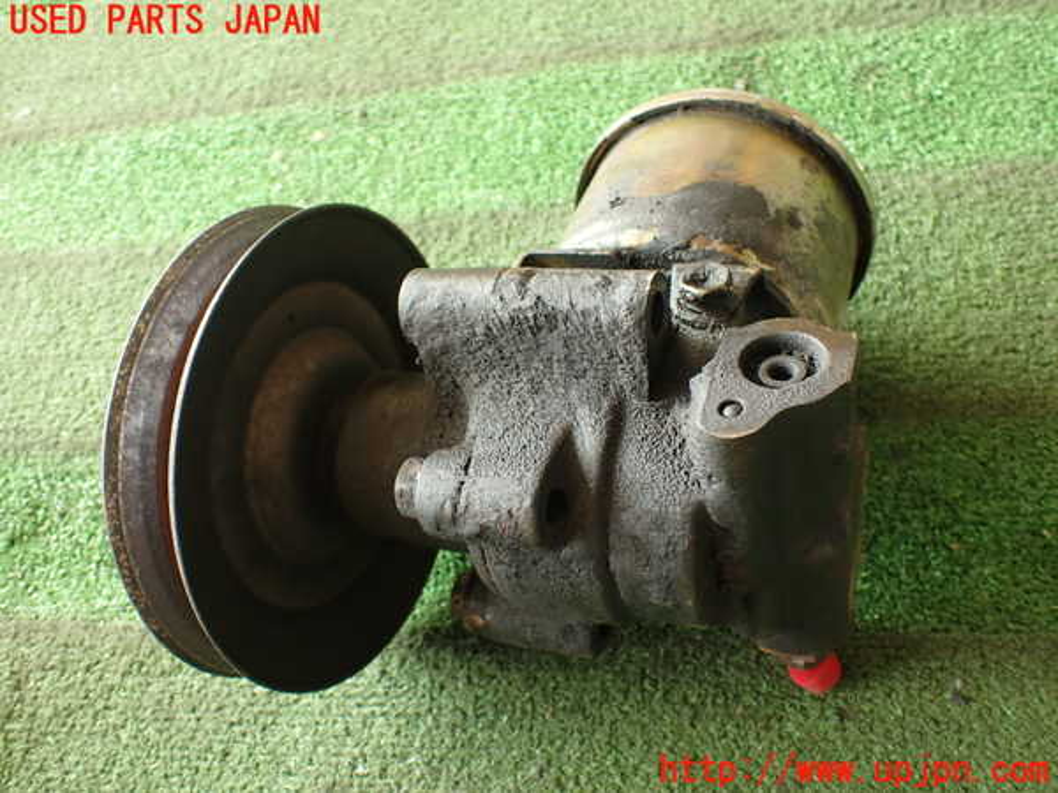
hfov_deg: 60.0
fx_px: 917
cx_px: 529
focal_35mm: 30
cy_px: 396
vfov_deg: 46.8
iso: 200
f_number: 2.3
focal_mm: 5.4
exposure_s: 1/60
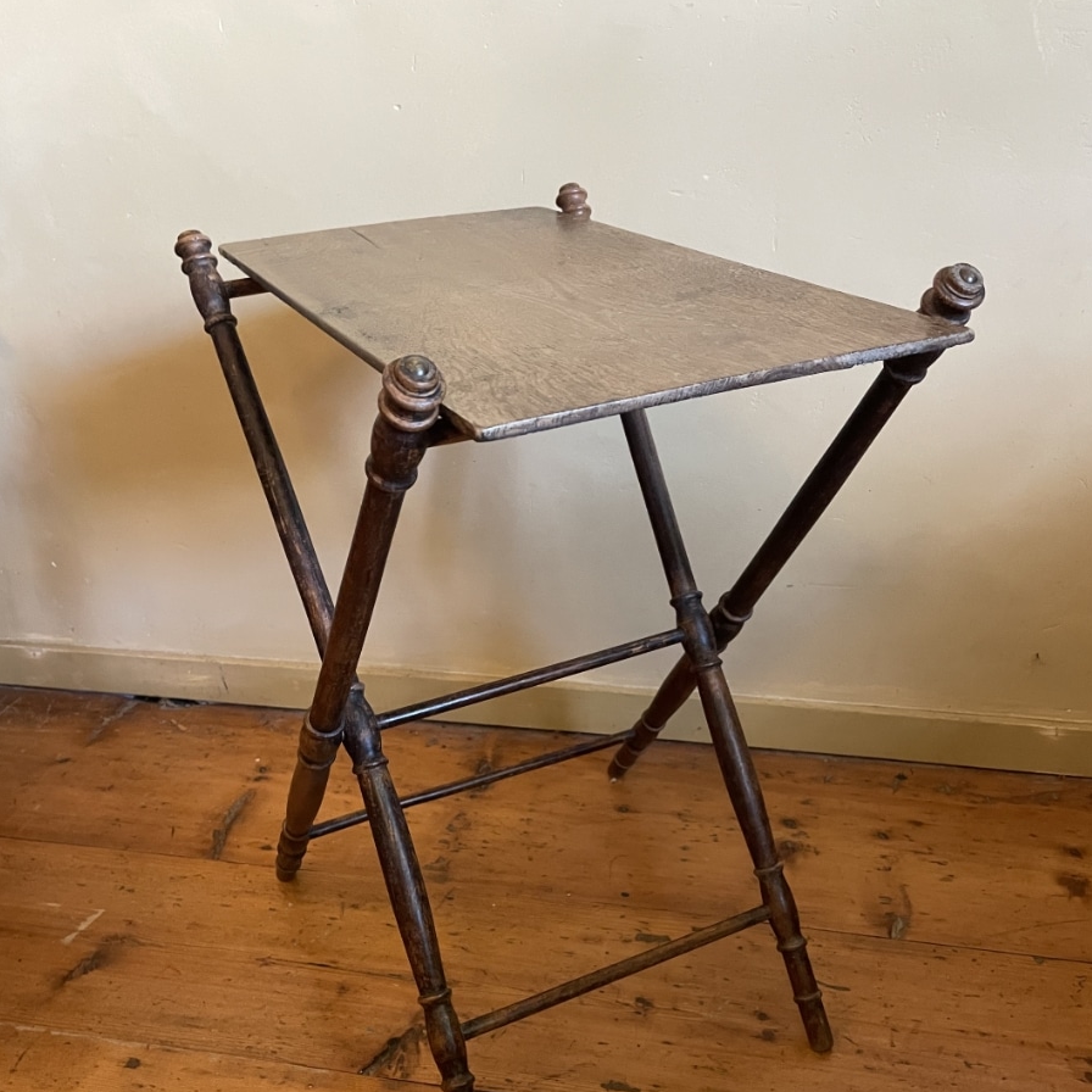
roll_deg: +3.9
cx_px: 548
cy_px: 703
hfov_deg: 52.5
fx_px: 1106
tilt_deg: -30.4
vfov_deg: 51.8
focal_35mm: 31
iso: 400
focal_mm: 4.2
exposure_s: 1/50
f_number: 1.6
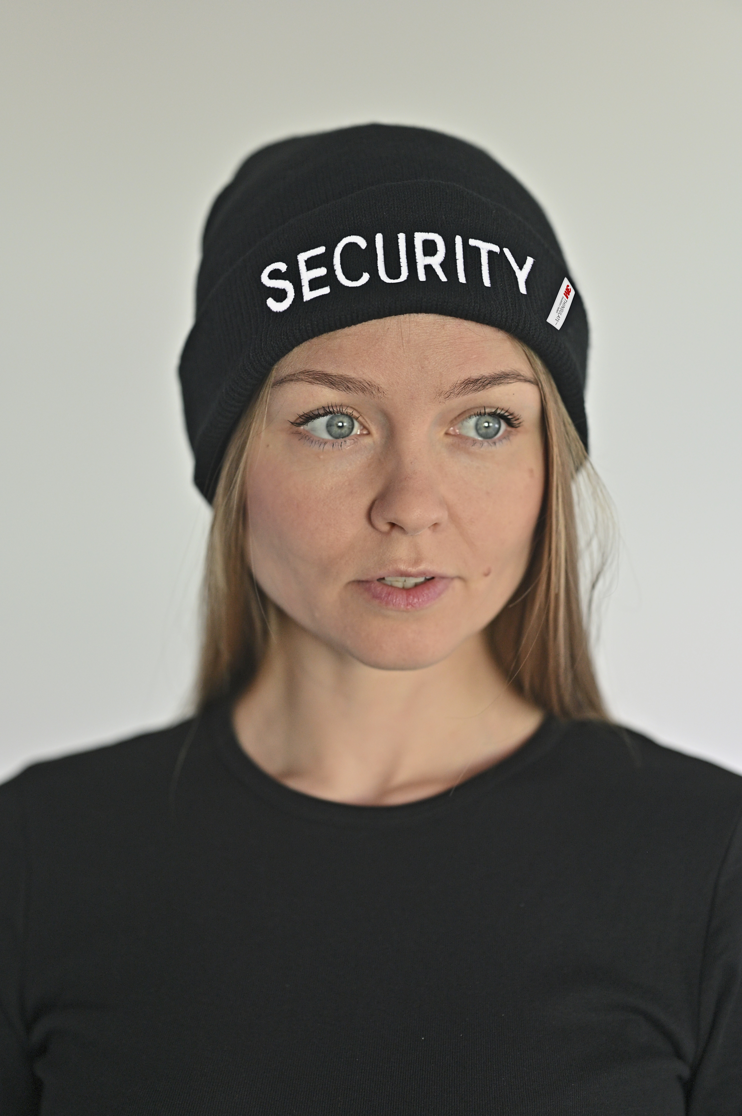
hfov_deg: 16.1
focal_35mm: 85
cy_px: 558
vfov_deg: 23.9
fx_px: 2631
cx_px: 371
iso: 640
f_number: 1.8
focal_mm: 85
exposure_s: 1/1000
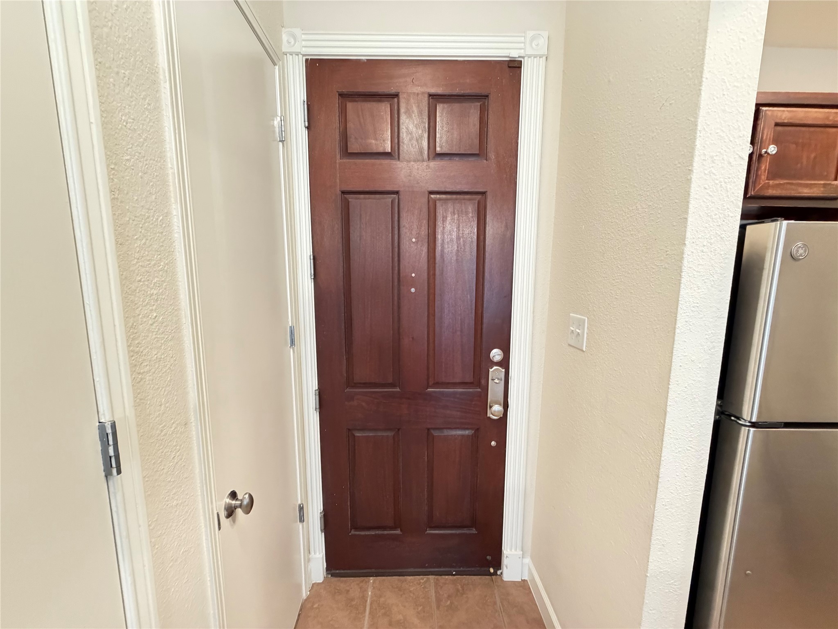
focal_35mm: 14
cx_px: 419
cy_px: 314
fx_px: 339
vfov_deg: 85.7
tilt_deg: -5.7
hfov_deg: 102.1
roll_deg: -0.6
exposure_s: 1/60
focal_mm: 2.22
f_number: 2.2
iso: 800
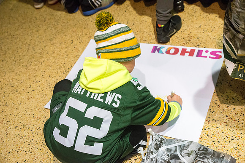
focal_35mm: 46
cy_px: 82
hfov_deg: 42.7
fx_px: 313
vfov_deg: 29.3
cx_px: 122
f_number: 4.5
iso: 5000
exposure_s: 1/500
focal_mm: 46
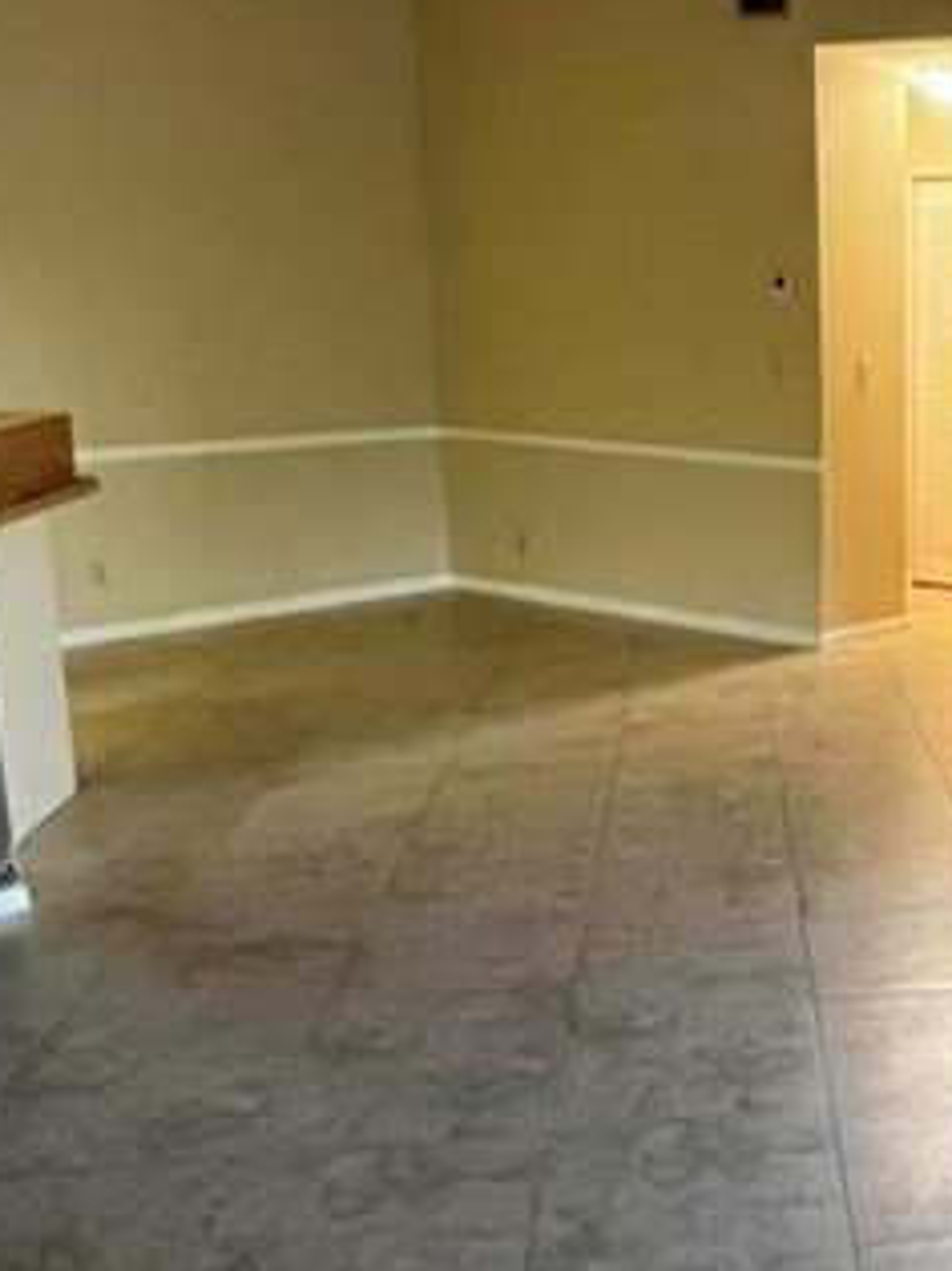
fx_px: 1615
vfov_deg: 42.9
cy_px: 686
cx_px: 1138
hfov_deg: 28.6
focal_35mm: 44
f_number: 1.8
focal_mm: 1.57
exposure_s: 1/60
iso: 500
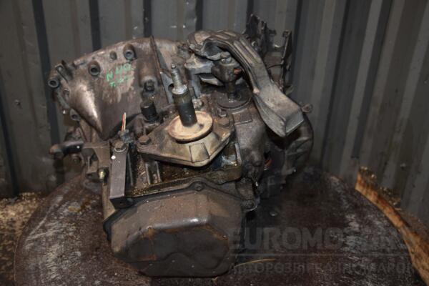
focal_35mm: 36
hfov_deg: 53.1
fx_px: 429
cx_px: 214
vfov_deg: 36.9
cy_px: 143
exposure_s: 1/60
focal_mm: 24
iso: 800
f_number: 5
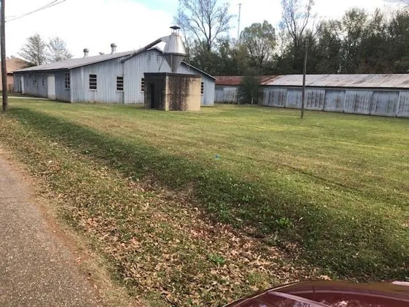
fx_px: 331
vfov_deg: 49.7
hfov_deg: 63.4
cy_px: 154
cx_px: 204
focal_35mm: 28
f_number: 1.8
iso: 20
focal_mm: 3.99
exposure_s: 1/405
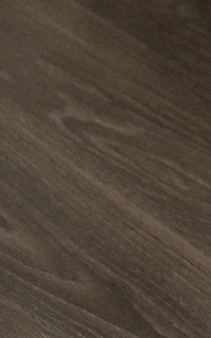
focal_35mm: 313
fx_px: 2876
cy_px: 229
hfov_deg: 4.2
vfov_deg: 6.7
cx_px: -64
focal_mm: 50
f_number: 2.8
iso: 800
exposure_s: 1/100
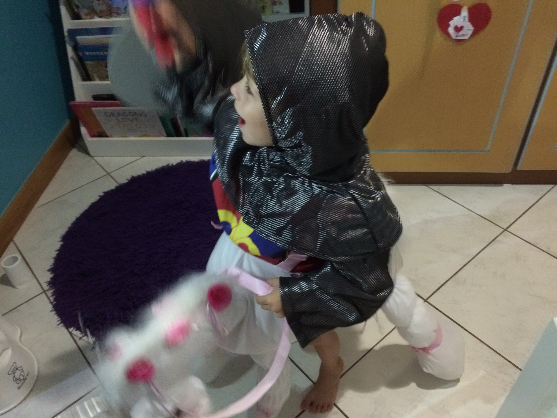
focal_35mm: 29
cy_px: 209
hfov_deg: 61.7
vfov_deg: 48.2
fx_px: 467
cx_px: 278
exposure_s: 1/15
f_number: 2.2
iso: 400
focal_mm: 4.15
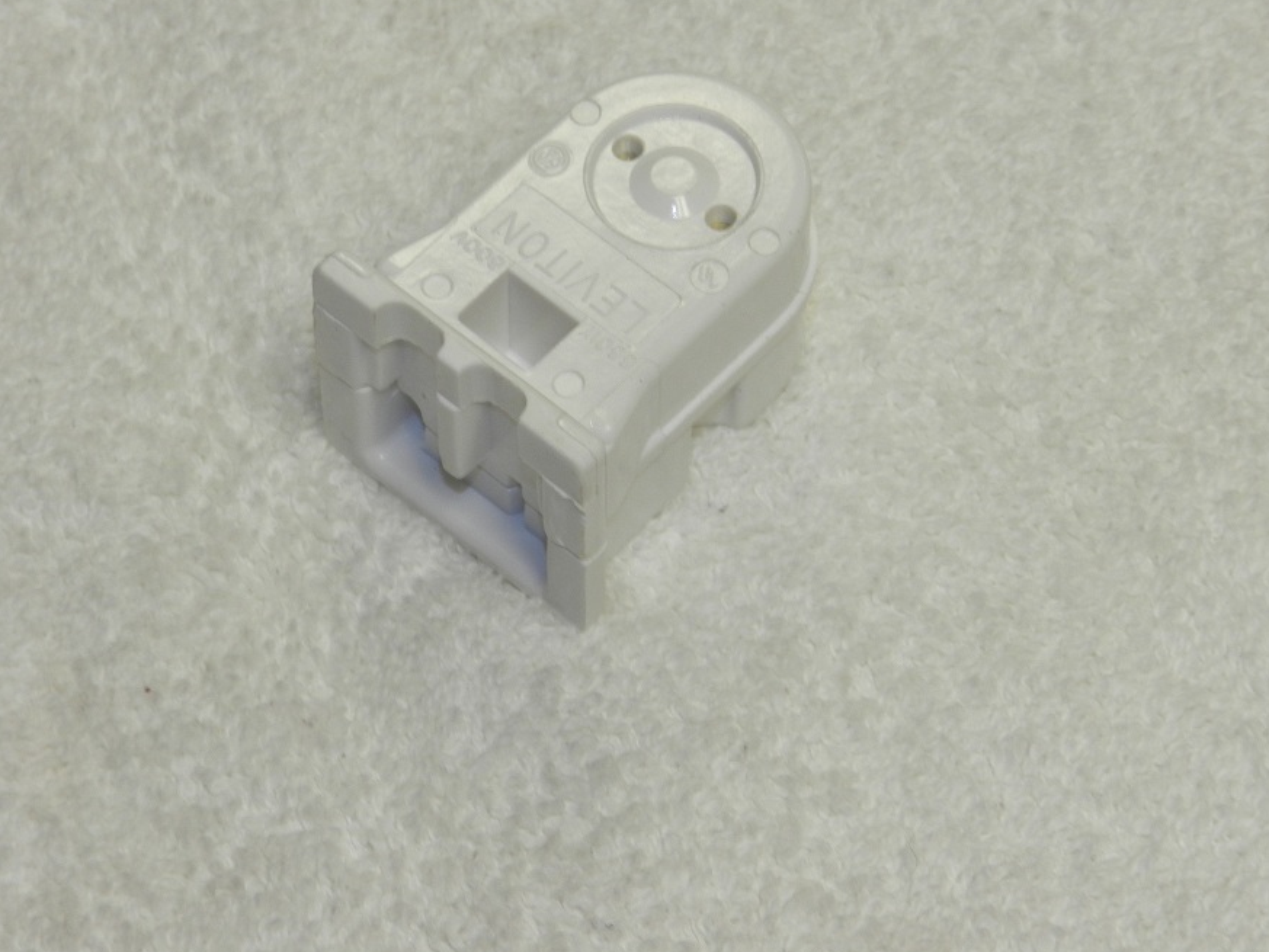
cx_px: 648
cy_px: 436
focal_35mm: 143
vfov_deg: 10.4
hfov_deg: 13.8
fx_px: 5243
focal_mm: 23.1
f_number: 5
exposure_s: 1/30
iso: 200
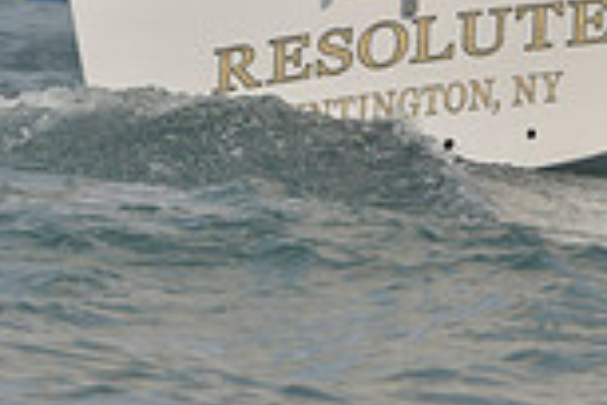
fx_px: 15326
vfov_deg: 1.5
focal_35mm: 909
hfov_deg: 2.3
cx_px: 869
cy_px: -324
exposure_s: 1/1000
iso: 280
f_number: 10
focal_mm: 240
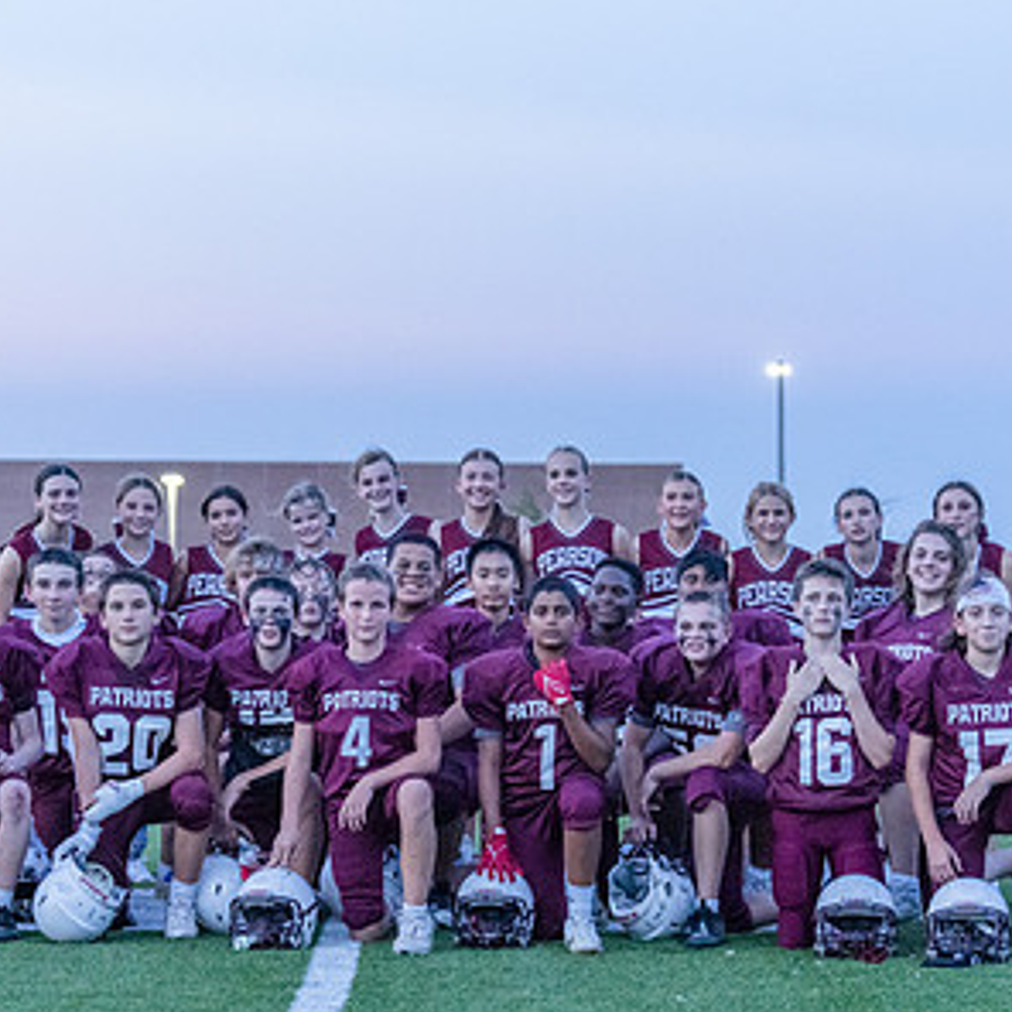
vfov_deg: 14.5
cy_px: 650
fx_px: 3969
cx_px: 521
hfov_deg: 14.5
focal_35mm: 120
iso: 8000
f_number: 3.5
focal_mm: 70
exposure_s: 1/320
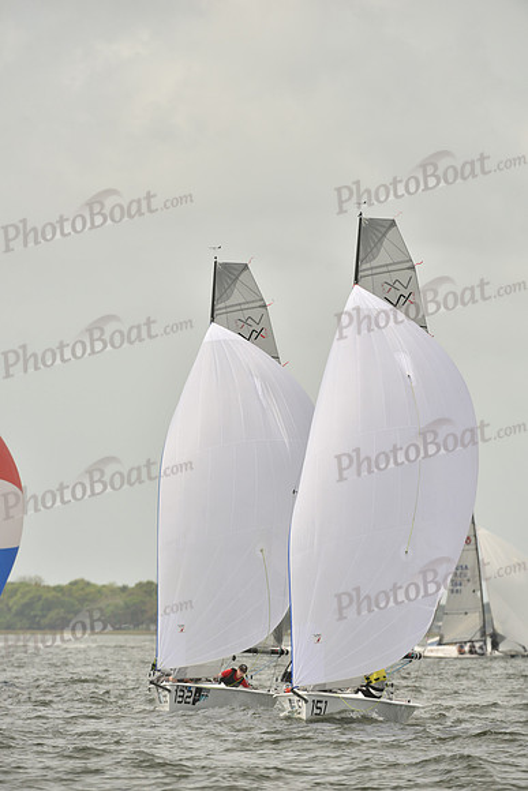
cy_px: 396
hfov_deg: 3.4
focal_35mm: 400
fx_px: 8794
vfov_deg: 5.2
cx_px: 264
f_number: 7.1
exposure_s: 1/1250
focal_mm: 400
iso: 320
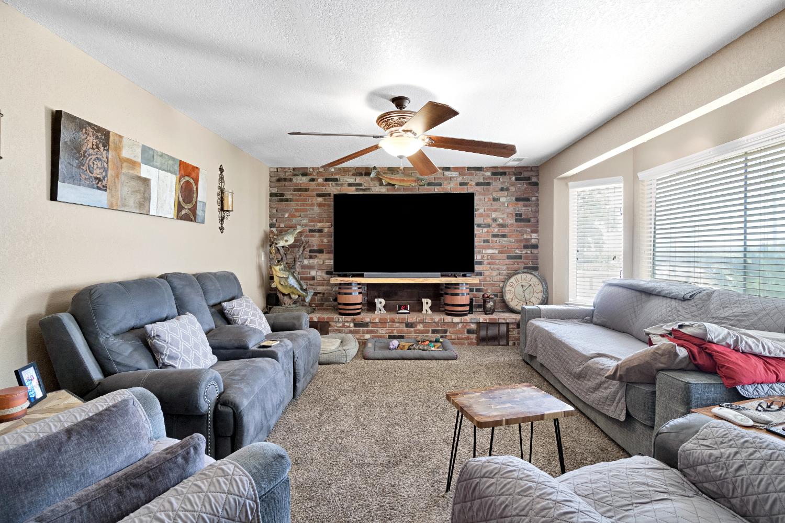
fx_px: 360
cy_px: 262
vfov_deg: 72.0
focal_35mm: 16
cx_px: 392
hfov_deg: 95.0
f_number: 8
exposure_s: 1/5
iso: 320
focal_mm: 11
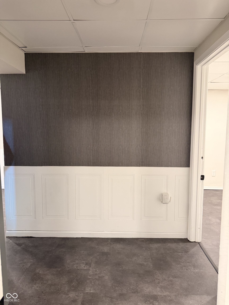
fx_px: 212
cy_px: 152
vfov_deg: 71.6
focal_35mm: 24
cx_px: 114
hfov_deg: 56.8
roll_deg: -0.4
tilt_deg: -6.7
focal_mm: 6.76
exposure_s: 1/60
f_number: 1.78
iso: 500
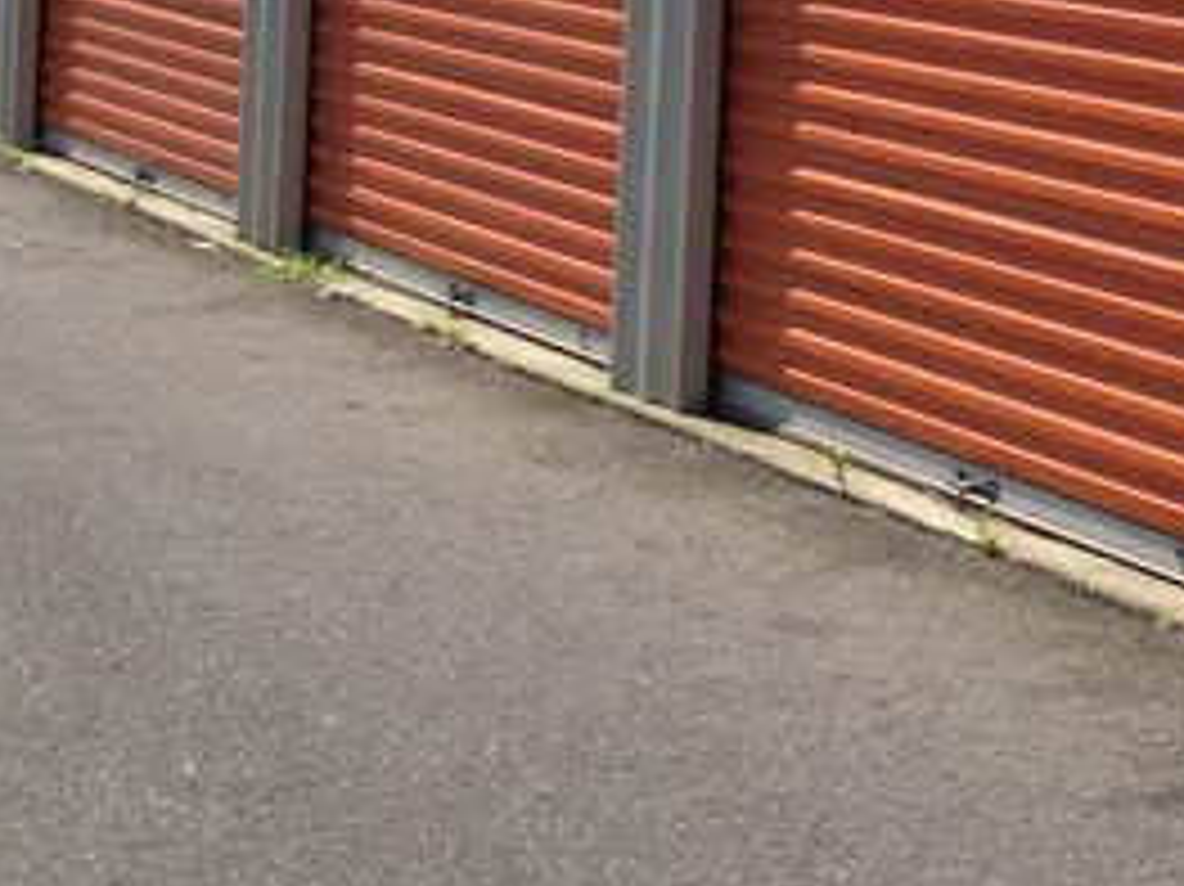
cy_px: -333
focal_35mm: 133
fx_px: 4547
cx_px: 1625
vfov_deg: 10.8
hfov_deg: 14.1
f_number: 2.4
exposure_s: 1/1493
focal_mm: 4.28
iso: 64
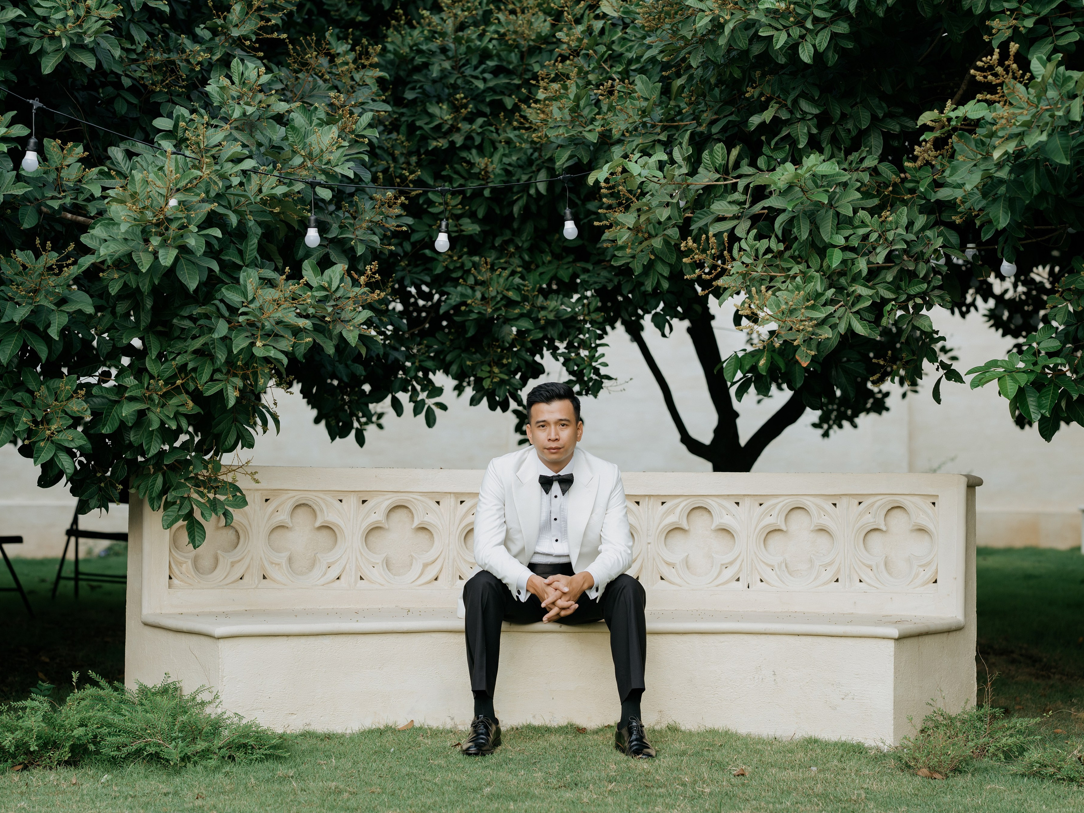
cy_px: 406
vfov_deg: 15.9
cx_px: 518
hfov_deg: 21.1
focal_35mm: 93
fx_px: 2912
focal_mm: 85
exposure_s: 1/500
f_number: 2.8
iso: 160
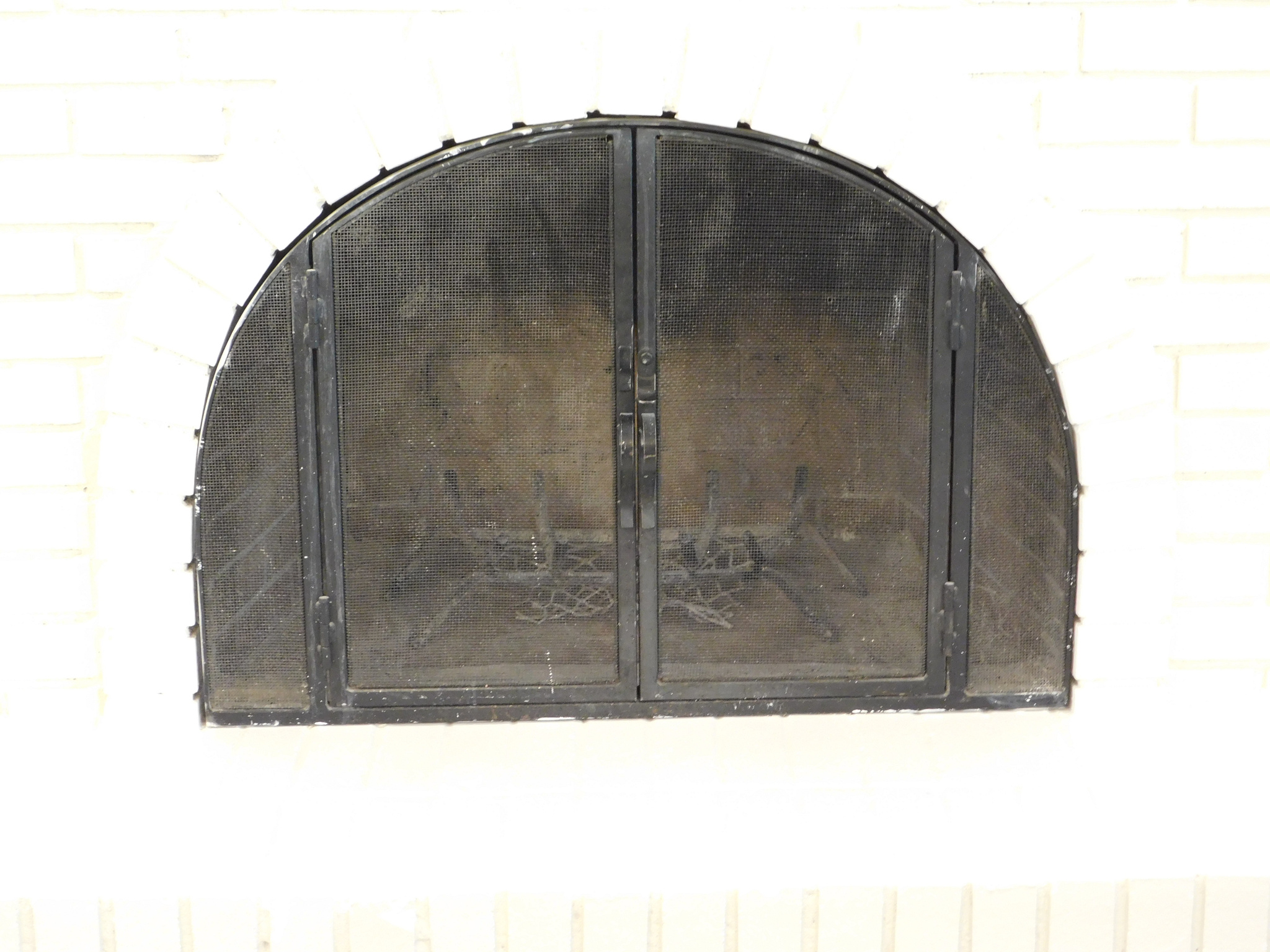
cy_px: 476
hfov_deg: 27.4
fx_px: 2605
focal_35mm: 71
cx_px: 635
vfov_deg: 20.7
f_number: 4.3
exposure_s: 1/8
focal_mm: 12.6
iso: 400
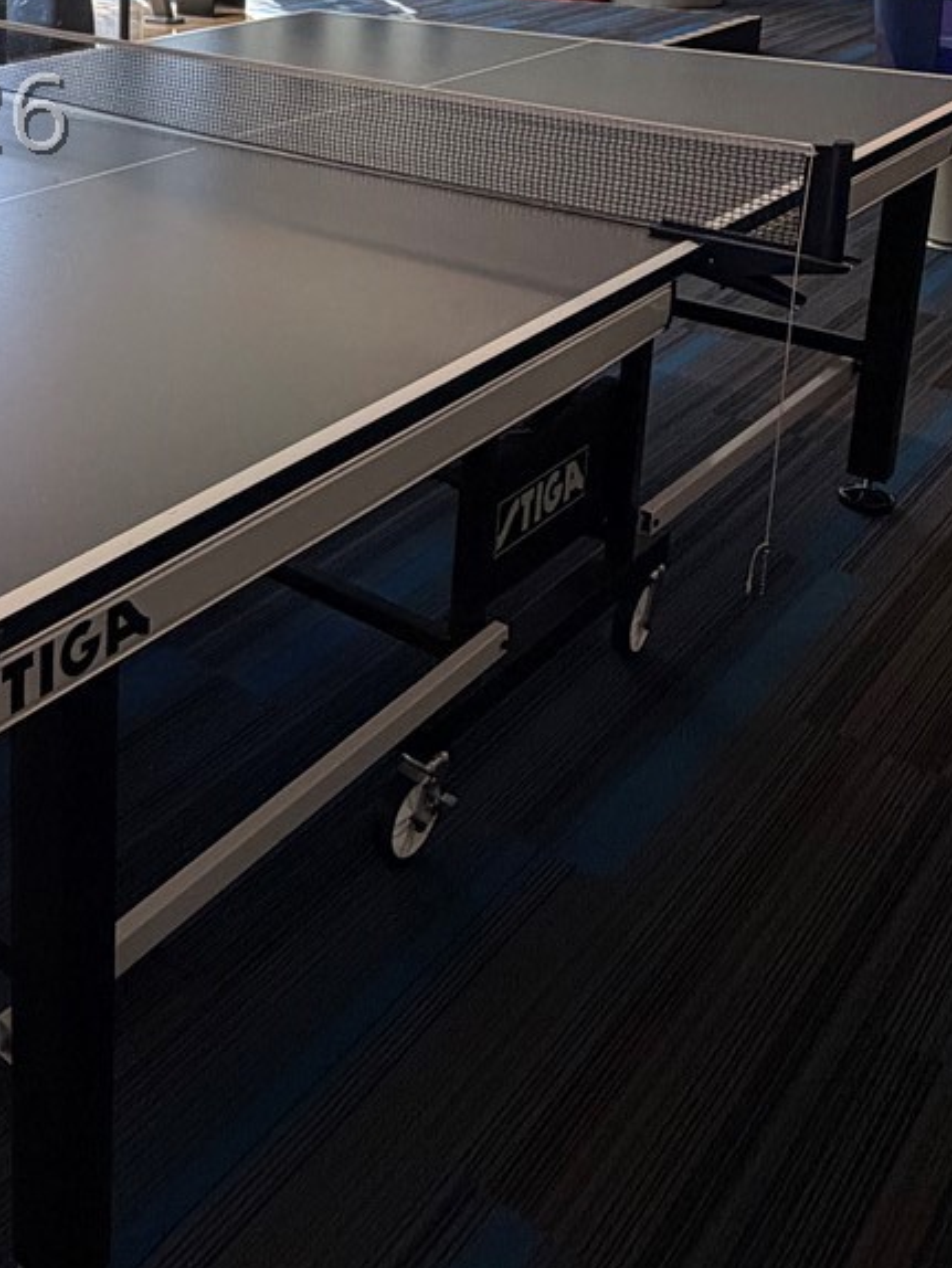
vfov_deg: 43.5
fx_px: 1429
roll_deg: +3.4
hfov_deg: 32.9
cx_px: -62
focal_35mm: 39
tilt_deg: -9.6
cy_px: 115
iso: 160
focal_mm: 2.22
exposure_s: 1/121
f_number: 2.2
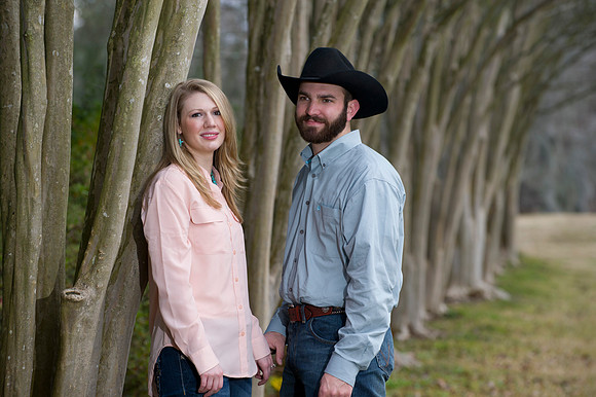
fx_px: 2895
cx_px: 298
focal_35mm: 175
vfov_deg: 7.8
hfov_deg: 11.8
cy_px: 198
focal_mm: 175
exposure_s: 1/160
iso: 250
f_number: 4.5
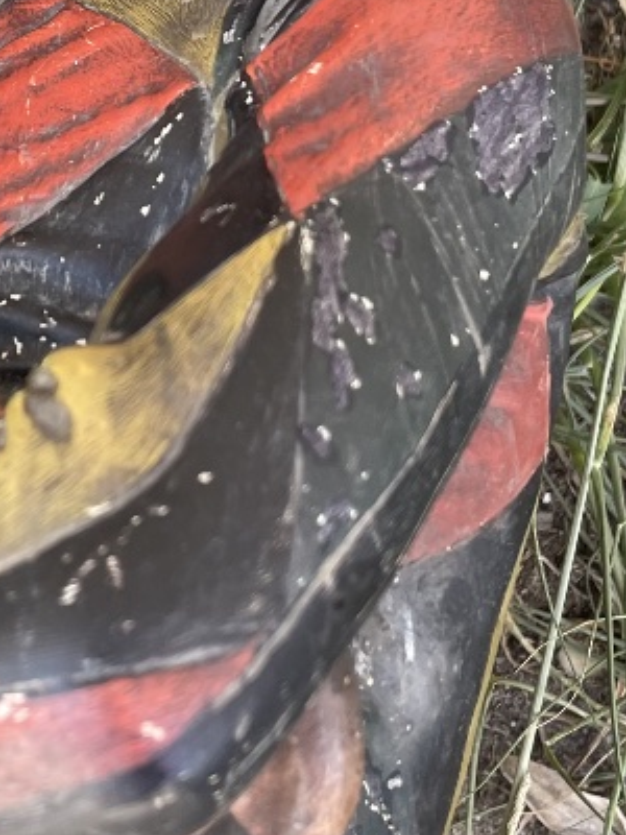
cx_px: -23
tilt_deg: -79.8
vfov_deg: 24.0
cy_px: 23
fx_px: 1881
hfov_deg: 18.3
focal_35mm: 78
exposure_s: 1/177
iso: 32
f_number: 1.6
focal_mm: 4.2
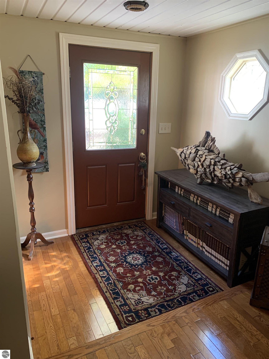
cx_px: 134
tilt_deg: -13.9
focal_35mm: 26
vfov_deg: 67.3
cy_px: 180
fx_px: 269
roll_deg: -0.3
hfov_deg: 53.1
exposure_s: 1/60
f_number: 1.8
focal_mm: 4.25
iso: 160
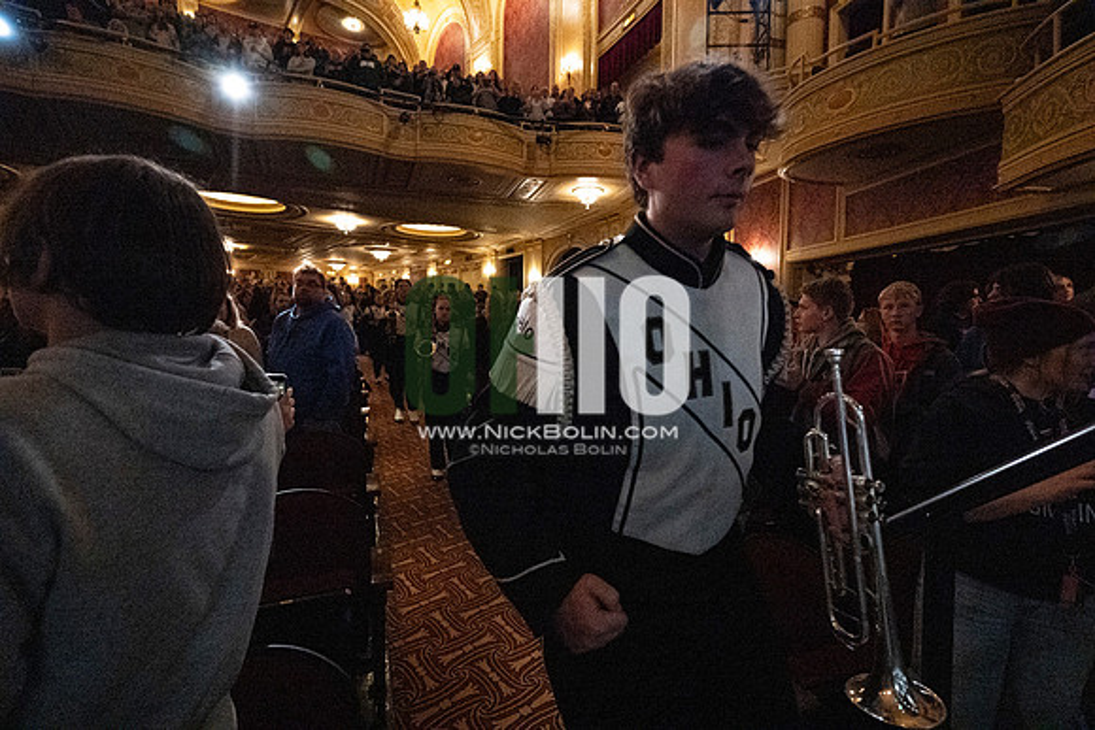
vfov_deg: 72.1
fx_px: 502
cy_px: 365
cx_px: 548
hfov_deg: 95.0
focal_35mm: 16
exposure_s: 1/400
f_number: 4
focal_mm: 16.5
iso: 40637
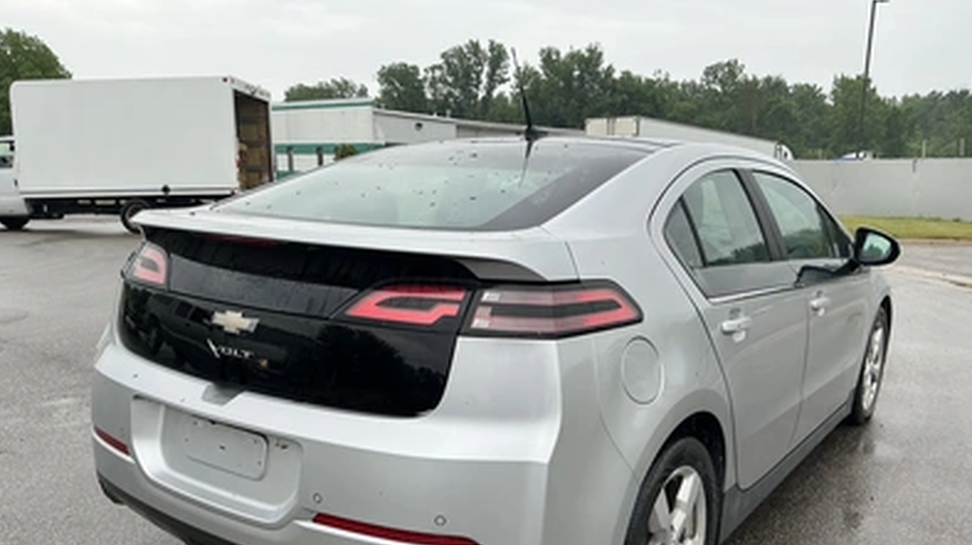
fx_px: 798
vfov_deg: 37.3
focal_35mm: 31
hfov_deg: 62.7
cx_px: 488
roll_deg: -0.8
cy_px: 360
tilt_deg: -12.5
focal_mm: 3
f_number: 1.8
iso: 25
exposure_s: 1/318
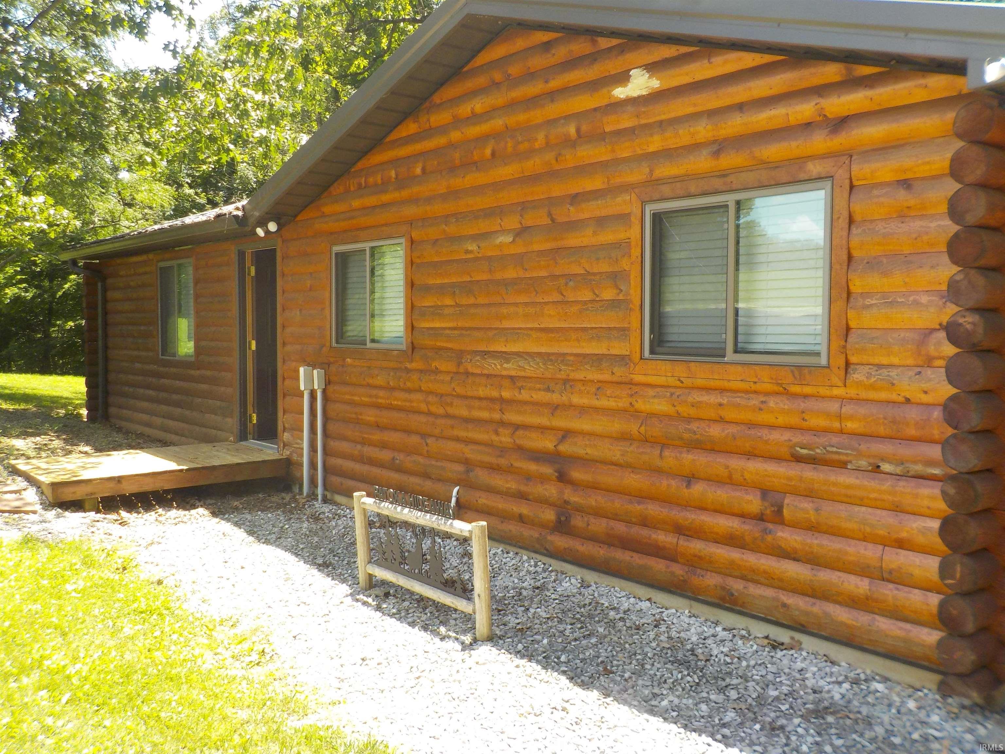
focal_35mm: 30
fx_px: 871
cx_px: 502
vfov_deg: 46.8
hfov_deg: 60.0
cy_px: 377
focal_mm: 4.1
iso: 125
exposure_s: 1/250
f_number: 3.3
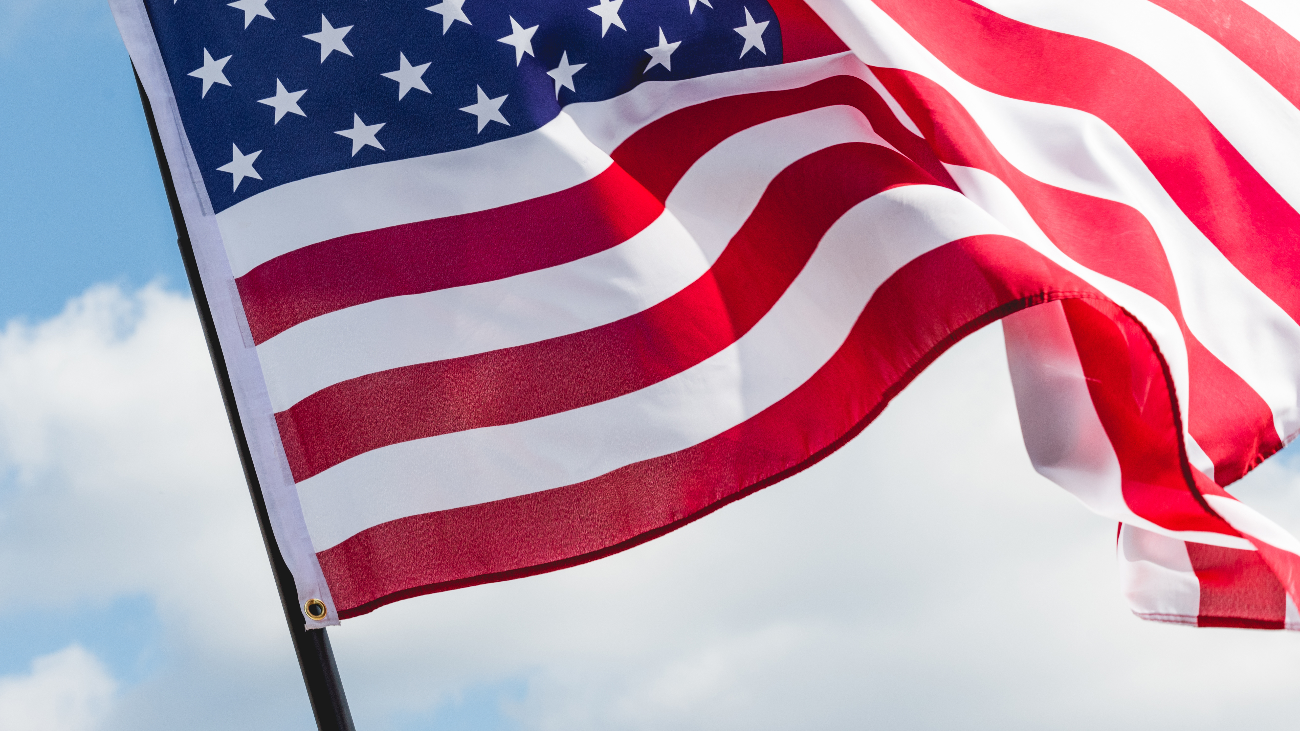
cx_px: 699
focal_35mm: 123
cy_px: 187
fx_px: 4240
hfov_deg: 17.4
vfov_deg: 9.8
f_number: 11
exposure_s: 1/500
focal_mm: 82
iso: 160
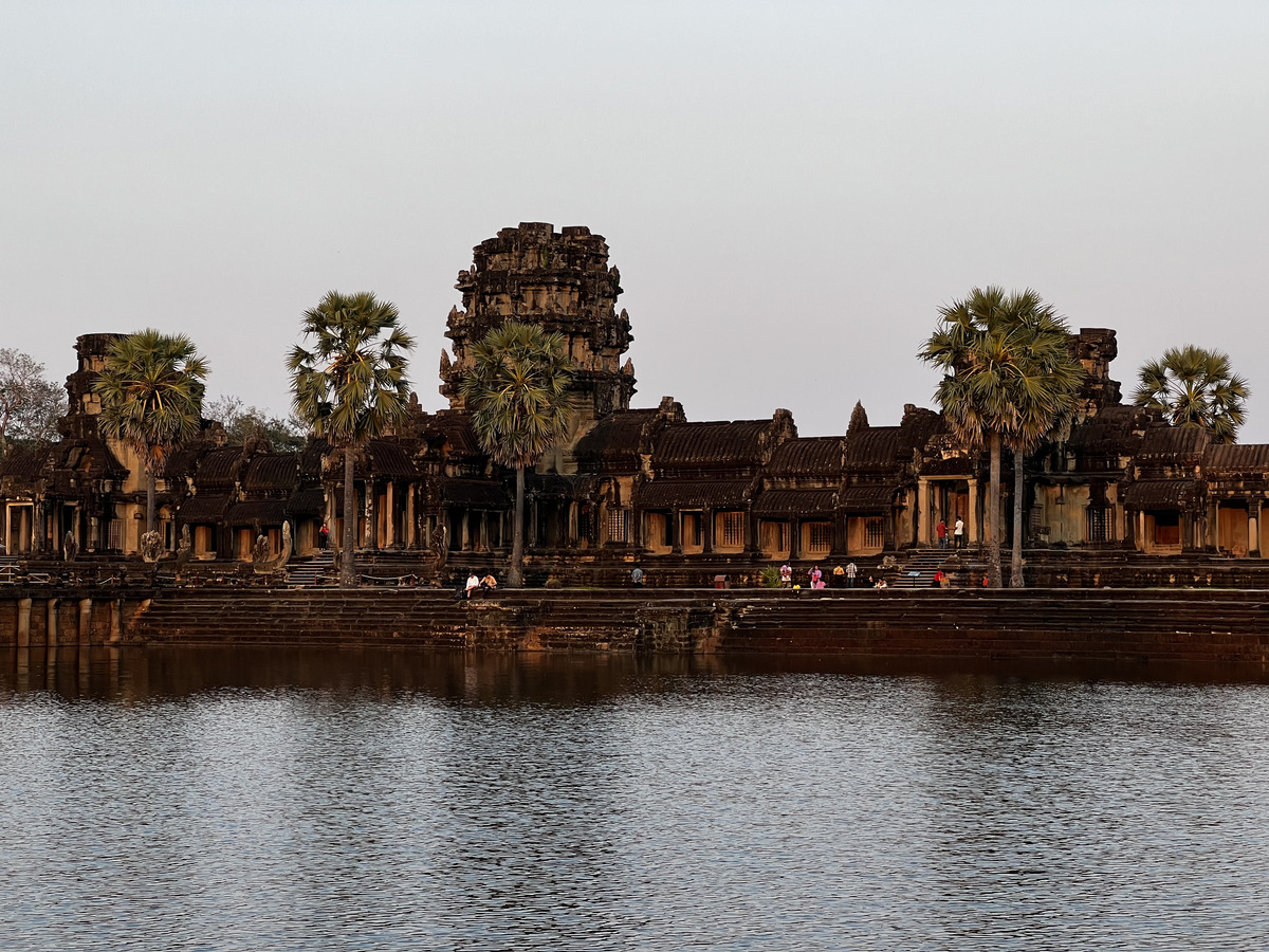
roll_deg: -0.5
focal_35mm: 77
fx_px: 2823
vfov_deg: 19.1
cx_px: 634
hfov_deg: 25.3
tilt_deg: +2.7
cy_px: 476
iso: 32
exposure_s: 1/127
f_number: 2.8
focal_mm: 9
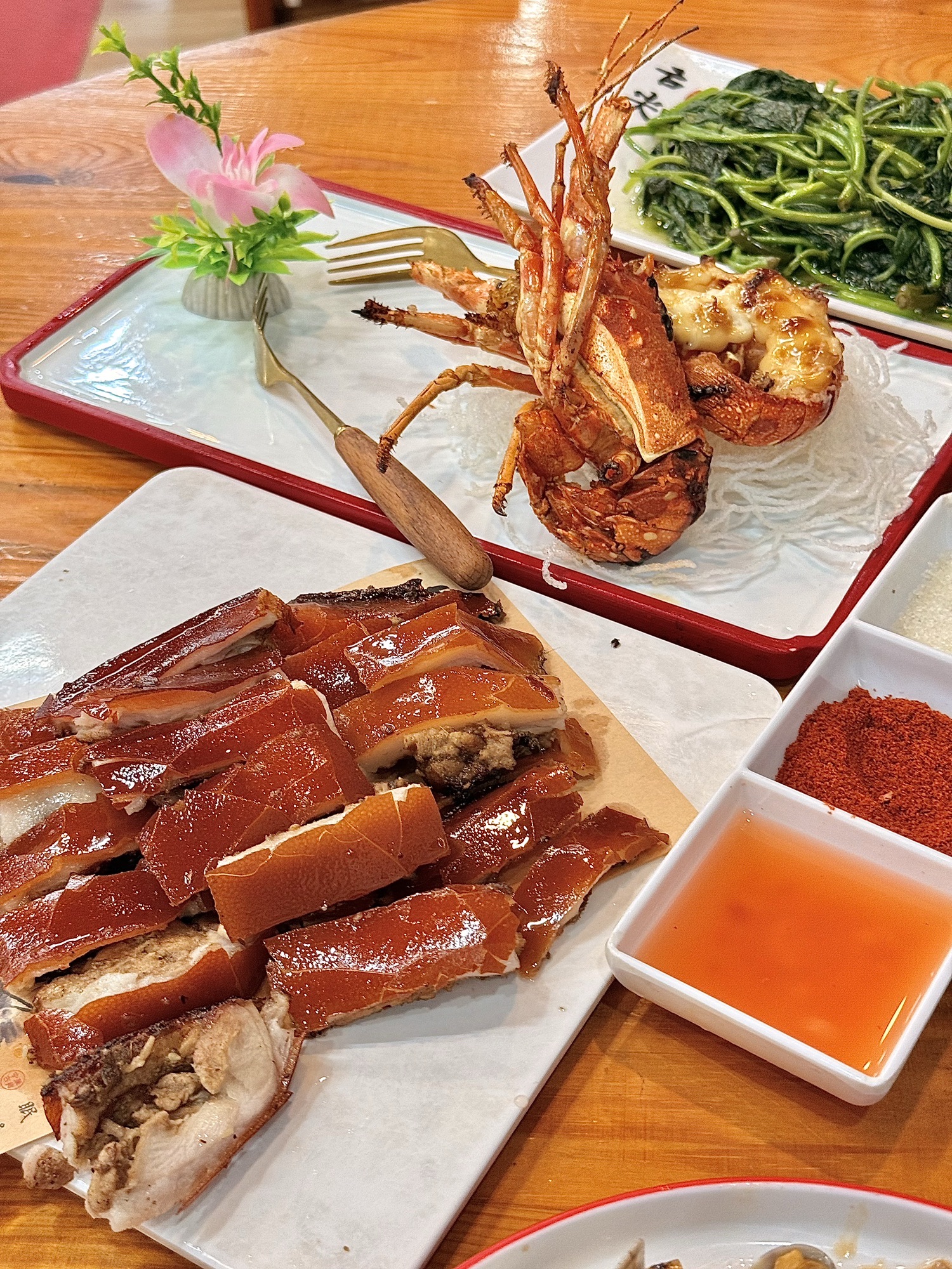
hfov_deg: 30.3
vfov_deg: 39.7
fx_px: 1760
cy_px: 634
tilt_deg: -40.6
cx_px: 476
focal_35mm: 48
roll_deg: +0.4
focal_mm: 6.76
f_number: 1.78
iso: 100
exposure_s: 1/50
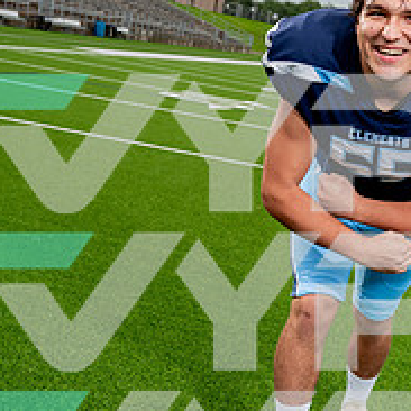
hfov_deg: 24.1
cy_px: 303
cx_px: 290
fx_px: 954
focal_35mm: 71
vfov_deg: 24.1
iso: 160
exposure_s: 1/250
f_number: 6.3
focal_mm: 34
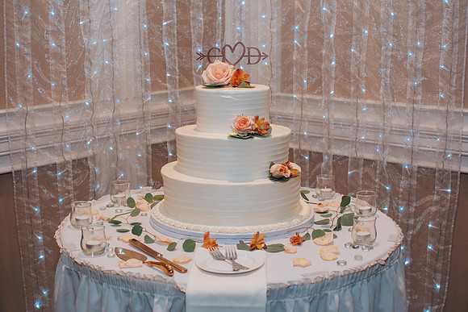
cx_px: 234
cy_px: 156
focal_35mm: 52
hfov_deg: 37.8
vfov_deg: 25.8
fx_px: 683
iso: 800
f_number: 3.2
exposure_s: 1/200
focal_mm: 35
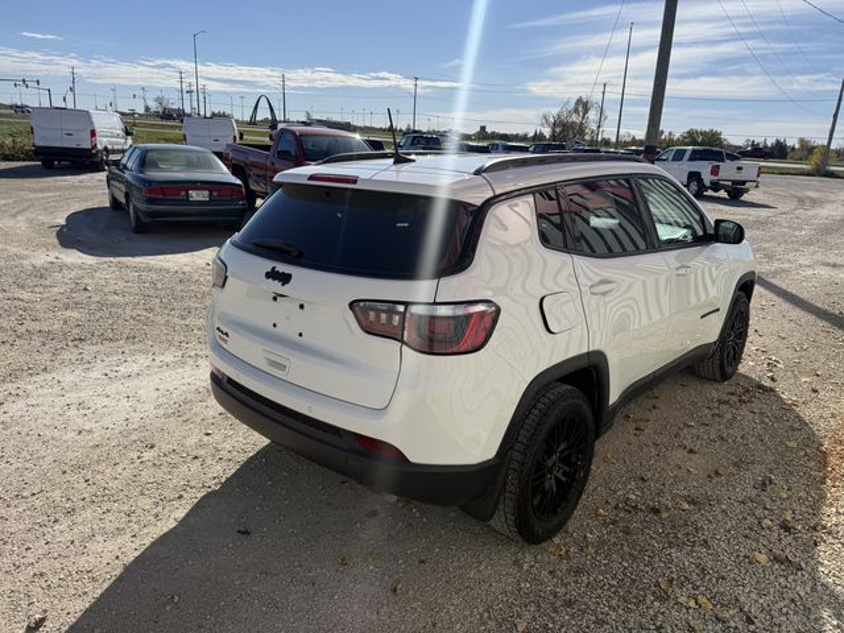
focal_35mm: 24
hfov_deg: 71.6
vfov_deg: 56.8
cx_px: 422
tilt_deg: -16.2
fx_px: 585
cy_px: 316
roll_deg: -3.5
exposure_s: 1/7353
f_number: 1.78
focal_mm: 6.76
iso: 80
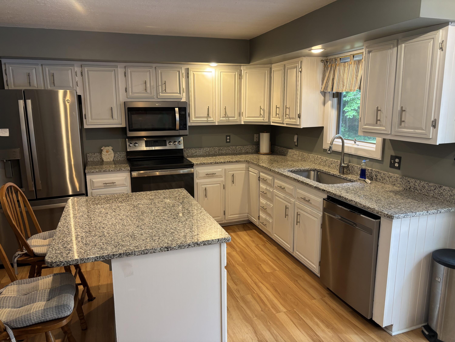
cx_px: 228
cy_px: 171
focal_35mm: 26
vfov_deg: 53.1
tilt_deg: -11.7
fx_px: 342
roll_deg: +0.5
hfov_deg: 67.3
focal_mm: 5.96
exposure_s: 1/60
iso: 100
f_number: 1.6
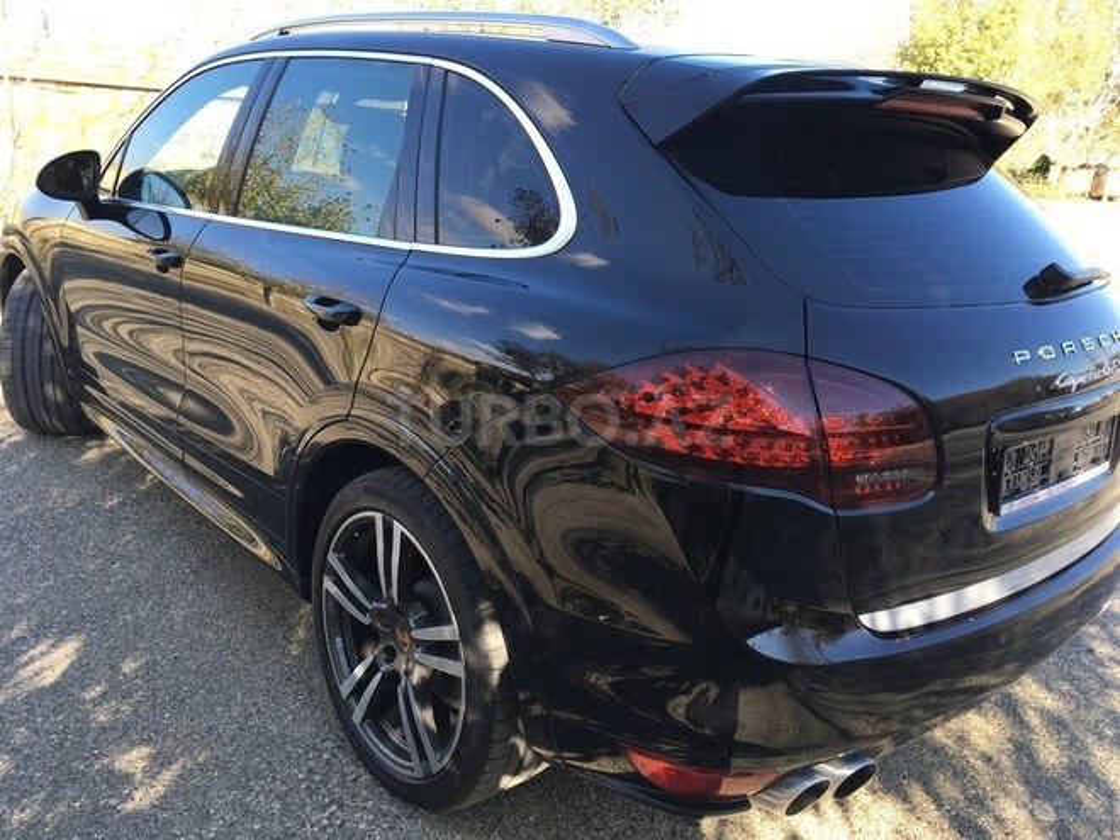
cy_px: 420
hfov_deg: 61.7
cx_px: 560
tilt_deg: -18.8
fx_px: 938
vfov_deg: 48.2
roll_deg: -3.0
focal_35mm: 29
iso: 25
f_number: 2.2
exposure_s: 1/211
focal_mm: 4.15
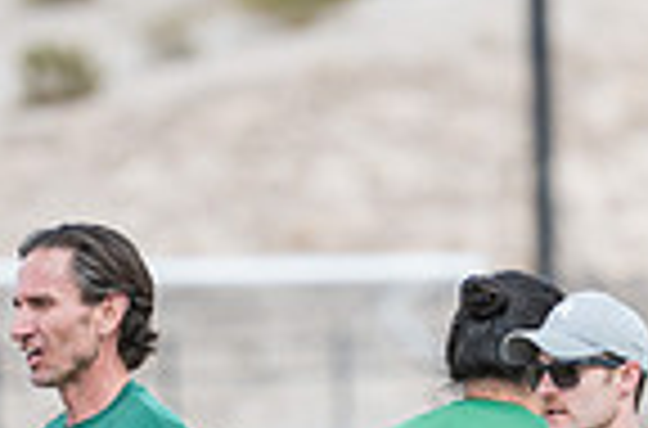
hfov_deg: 2.3
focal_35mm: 887
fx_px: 15914
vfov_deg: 1.5
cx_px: 586
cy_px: 823
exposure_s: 1/1600
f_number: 3.2
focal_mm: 200
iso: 160
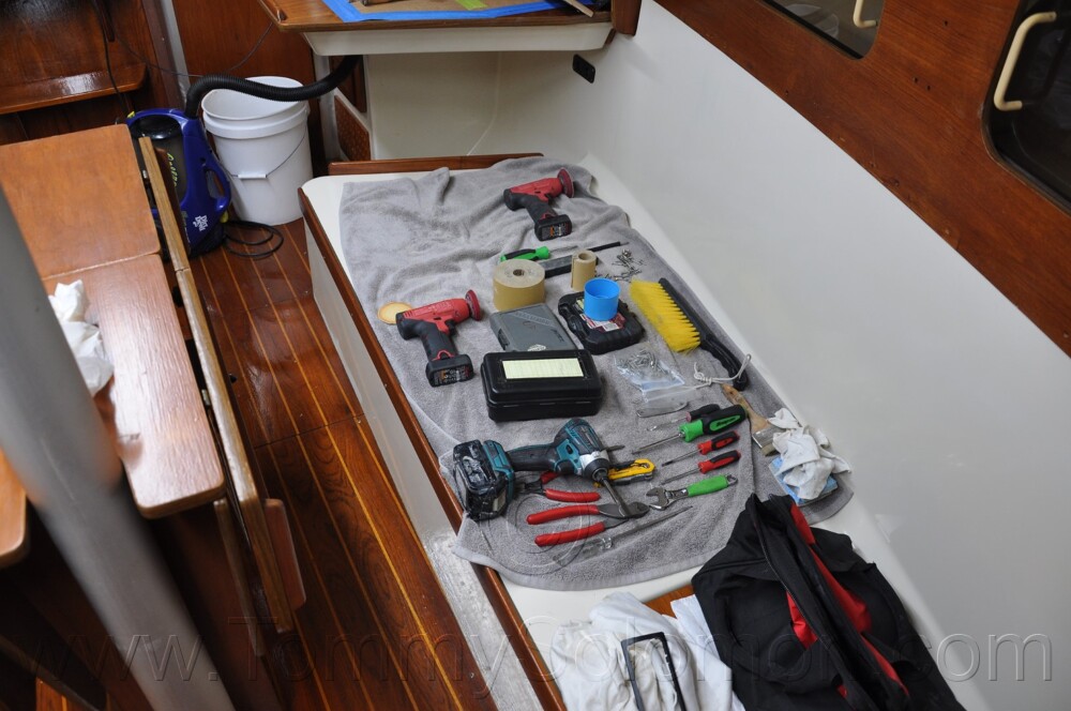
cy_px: 356
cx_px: 536
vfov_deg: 47.8
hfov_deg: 67.4
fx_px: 802
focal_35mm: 27
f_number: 4
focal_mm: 18
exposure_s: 1/60
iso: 400
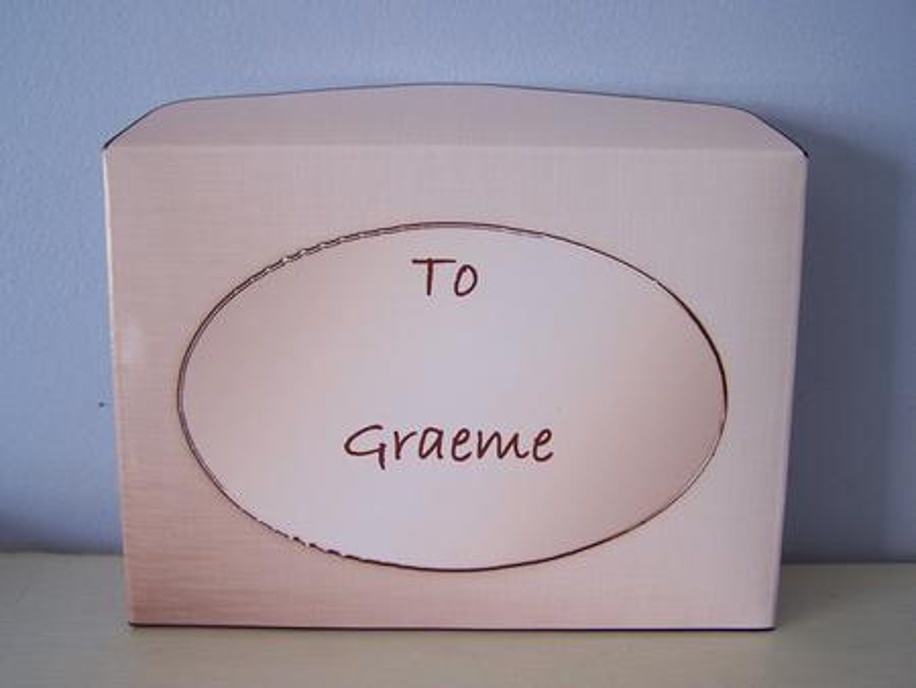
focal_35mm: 38
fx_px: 1006
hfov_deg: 49.0
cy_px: 344
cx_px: 458
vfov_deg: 37.8
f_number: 2.8
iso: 100
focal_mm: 6.3
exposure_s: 1/30
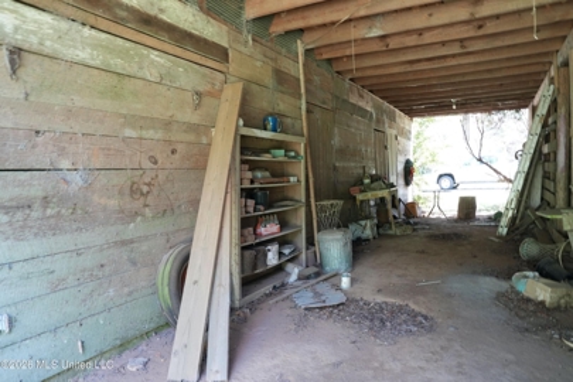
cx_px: 286
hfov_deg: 73.7
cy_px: 191
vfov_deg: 53.1
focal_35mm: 24
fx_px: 382
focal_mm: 24
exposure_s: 1/5
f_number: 8
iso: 320
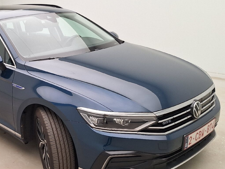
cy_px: 110
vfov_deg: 33.3
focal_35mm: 43
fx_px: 279
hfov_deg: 42.0
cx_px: 46
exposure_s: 1/100
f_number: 1.8
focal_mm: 5.54
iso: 50
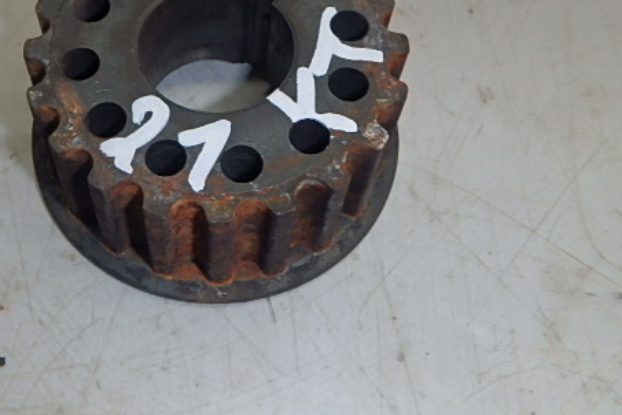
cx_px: 199
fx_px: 864
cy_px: 144
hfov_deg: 39.1
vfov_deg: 26.9
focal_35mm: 50
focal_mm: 6
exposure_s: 1/40
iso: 125
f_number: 4.9
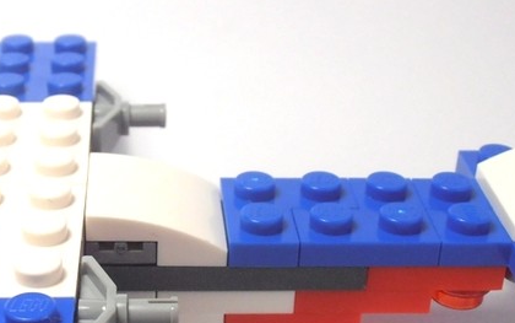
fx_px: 1180
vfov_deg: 15.5
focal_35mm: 84
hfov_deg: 24.4
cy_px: 235
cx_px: 141
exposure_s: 1/100
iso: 80
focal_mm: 6.61
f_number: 3.9
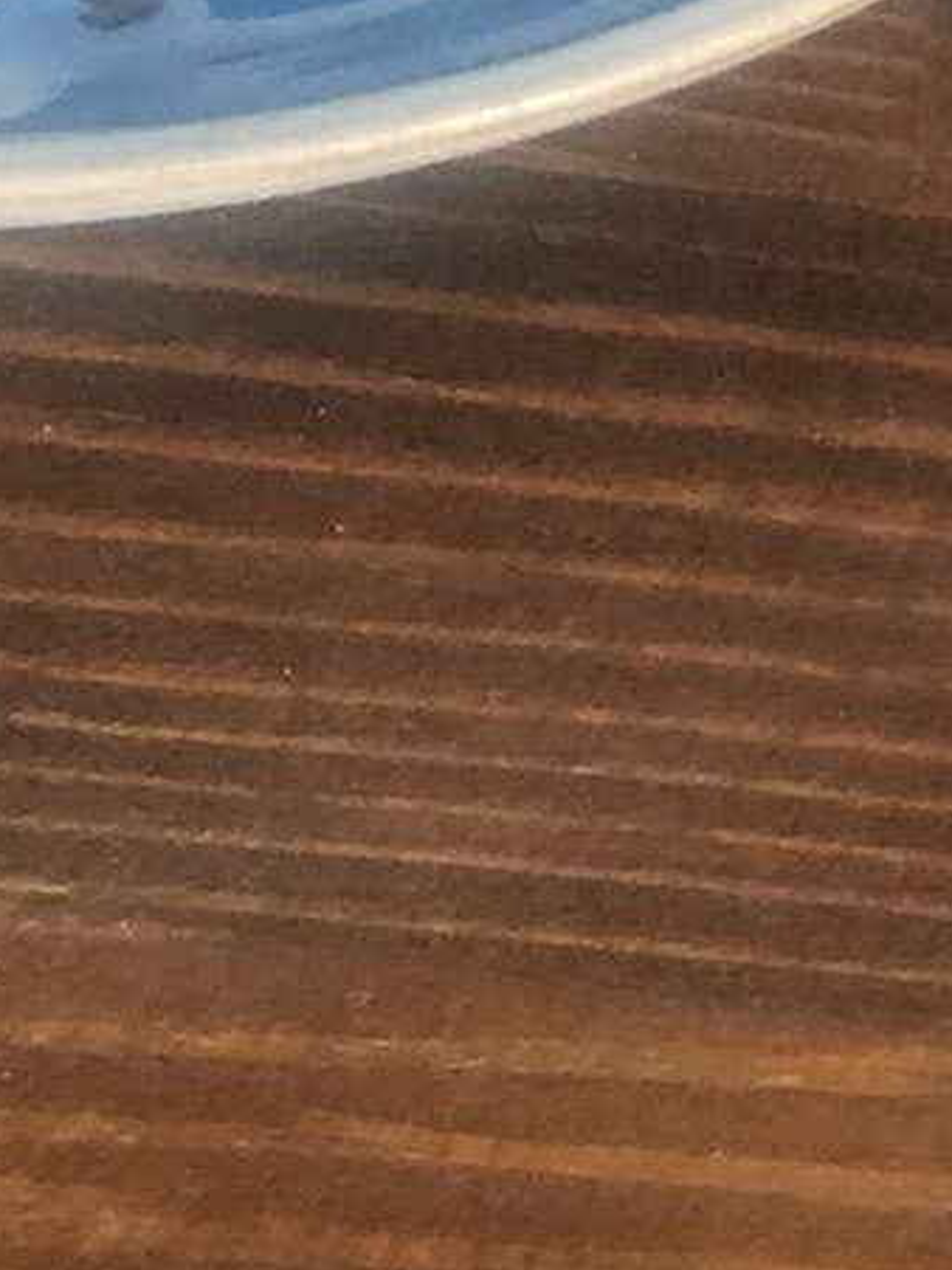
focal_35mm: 236
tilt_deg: -29.7
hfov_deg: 6.2
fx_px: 8658
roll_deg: +2.6
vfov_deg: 7.9
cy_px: -1515
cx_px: -738
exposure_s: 1/50
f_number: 2.4
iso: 40
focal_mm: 6
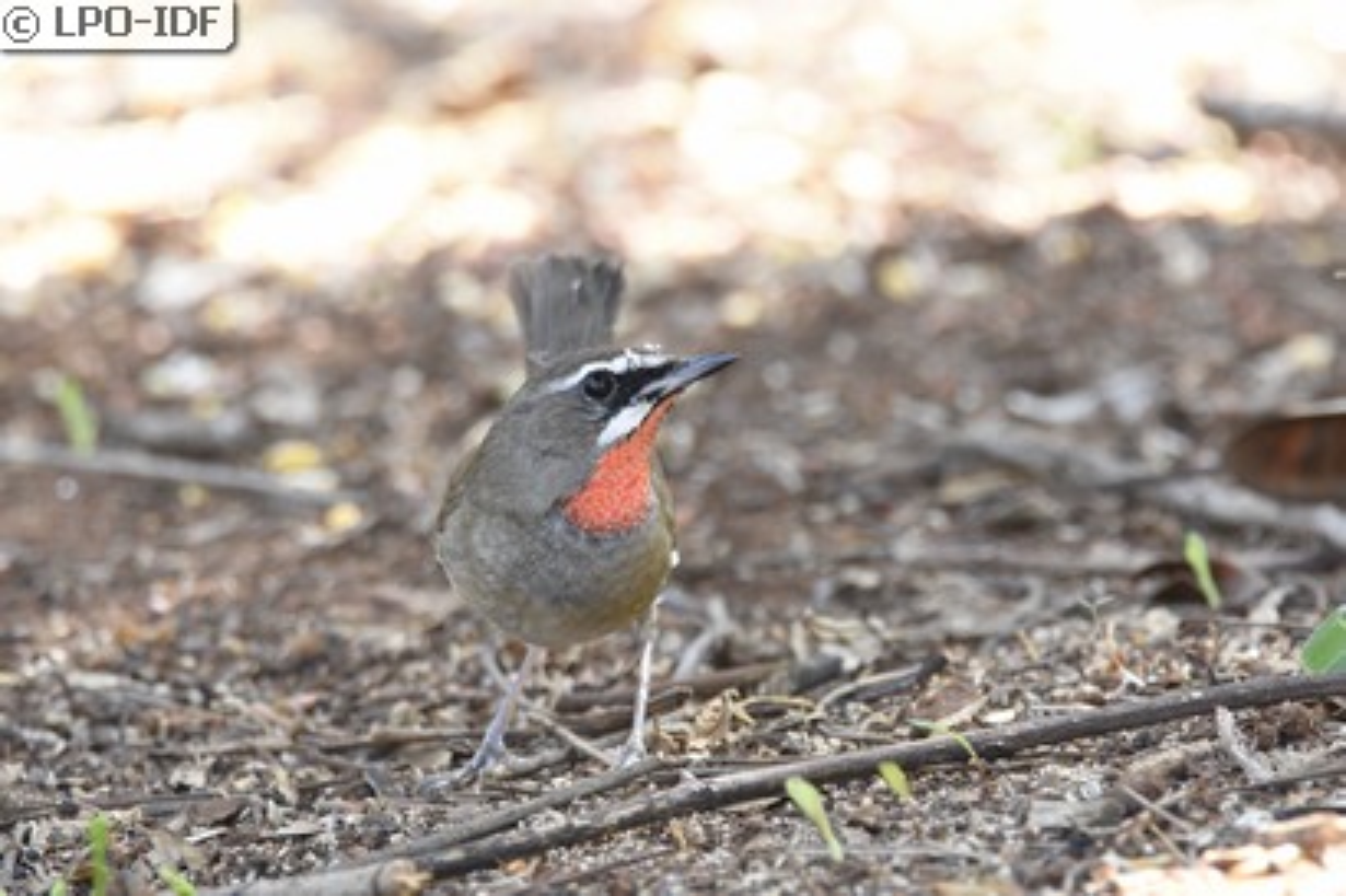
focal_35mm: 900
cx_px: 673
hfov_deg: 2.3
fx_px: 33635
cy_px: 448
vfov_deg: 1.5
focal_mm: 600
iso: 800
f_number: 9
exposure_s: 1/80
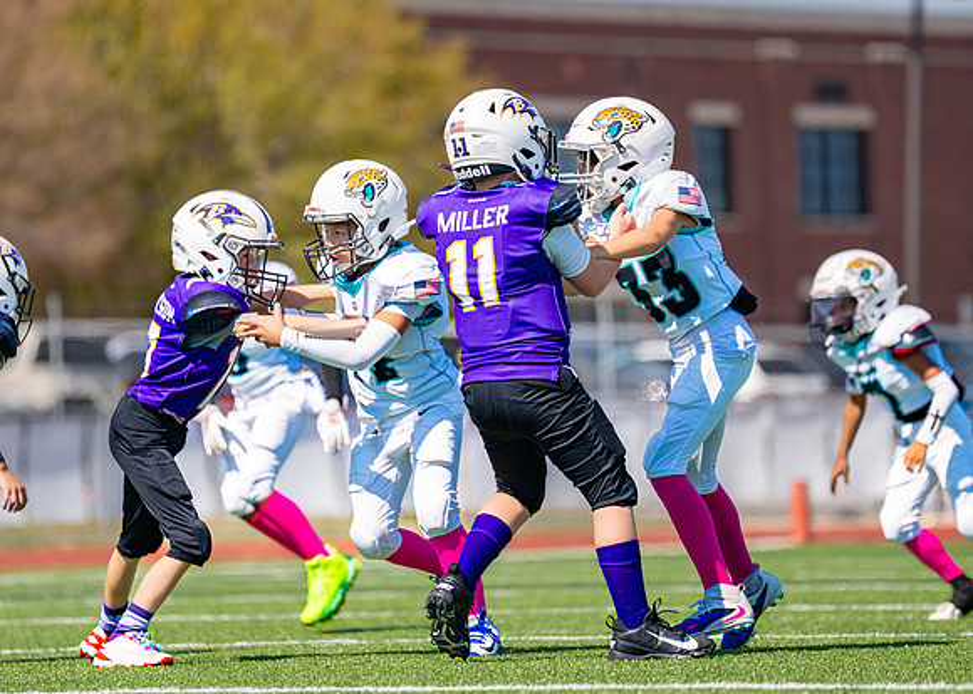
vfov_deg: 5.0
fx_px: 7980
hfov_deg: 7.0
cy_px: 279
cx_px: 449
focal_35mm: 289
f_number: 2.8
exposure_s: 1/2000
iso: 100
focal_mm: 200
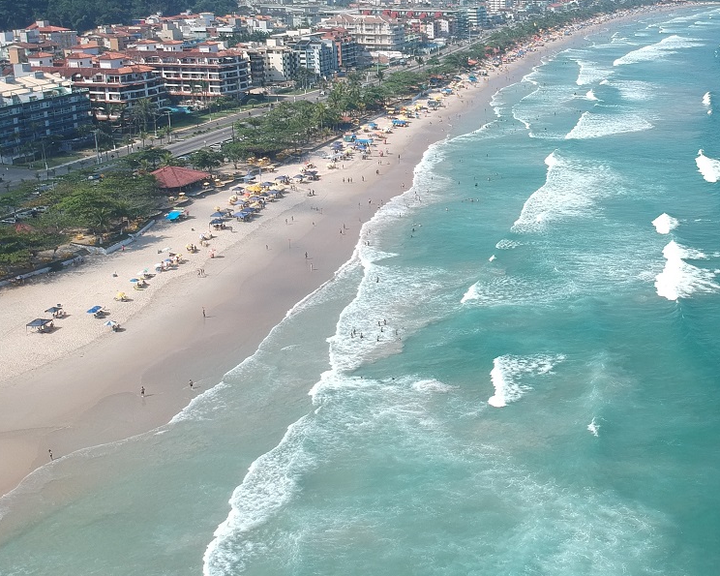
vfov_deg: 35.3
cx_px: 584
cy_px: 196
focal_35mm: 42
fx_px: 895
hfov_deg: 41.8
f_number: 2.6
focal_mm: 4.49
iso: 100
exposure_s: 1/1250
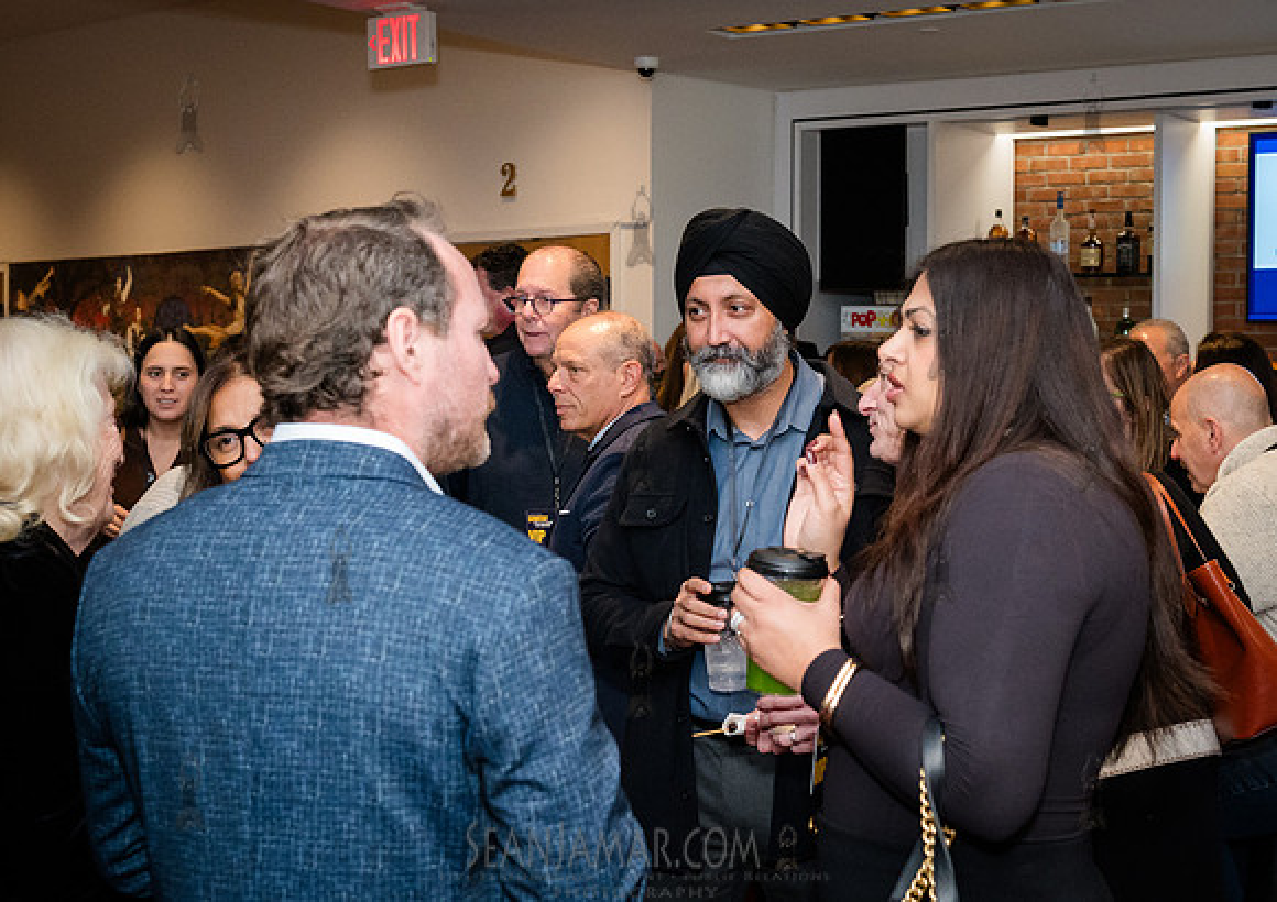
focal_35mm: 53
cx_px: 785
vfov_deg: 26.3
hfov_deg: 36.4
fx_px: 1932
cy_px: 385
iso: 6400
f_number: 5
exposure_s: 1/400
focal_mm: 41
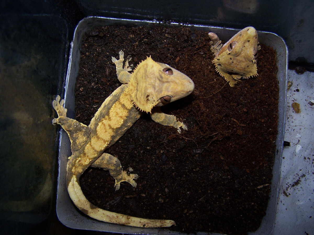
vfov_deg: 37.7
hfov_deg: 49.0
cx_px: 157
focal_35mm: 38
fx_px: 345
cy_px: 118
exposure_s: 1/60
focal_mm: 6.3
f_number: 2.8
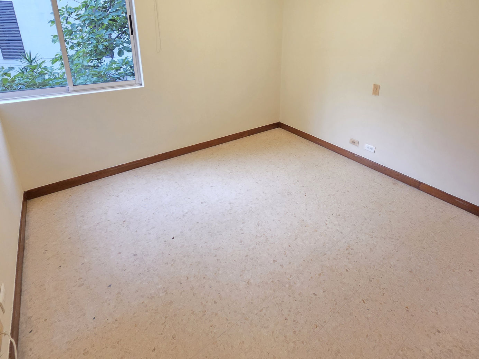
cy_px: 118
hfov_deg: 87.1
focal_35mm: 18
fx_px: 249
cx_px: 277
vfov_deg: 69.5
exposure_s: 1/60
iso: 640
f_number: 1.9
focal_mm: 2.2
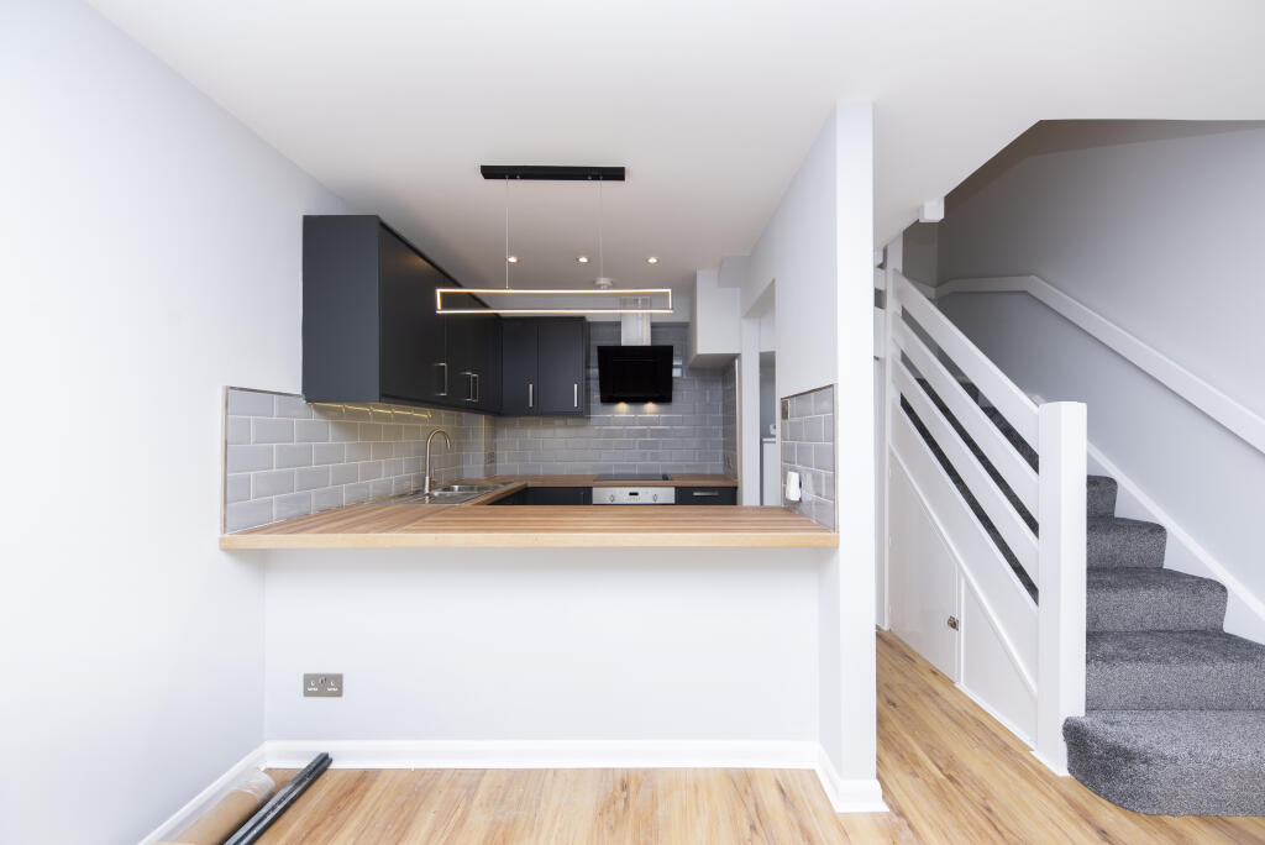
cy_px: 422
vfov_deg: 85.5
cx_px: 632
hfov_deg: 108.3
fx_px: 457
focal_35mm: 13
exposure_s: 1/40
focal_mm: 13
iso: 125
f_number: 16
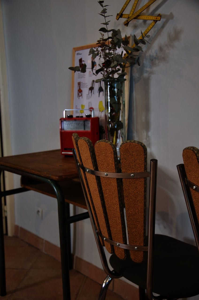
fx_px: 400
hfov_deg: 28.0
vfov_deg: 41.2
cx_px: 100
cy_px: 150
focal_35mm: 48
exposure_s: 1/30
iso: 1600
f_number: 4.2
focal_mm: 32
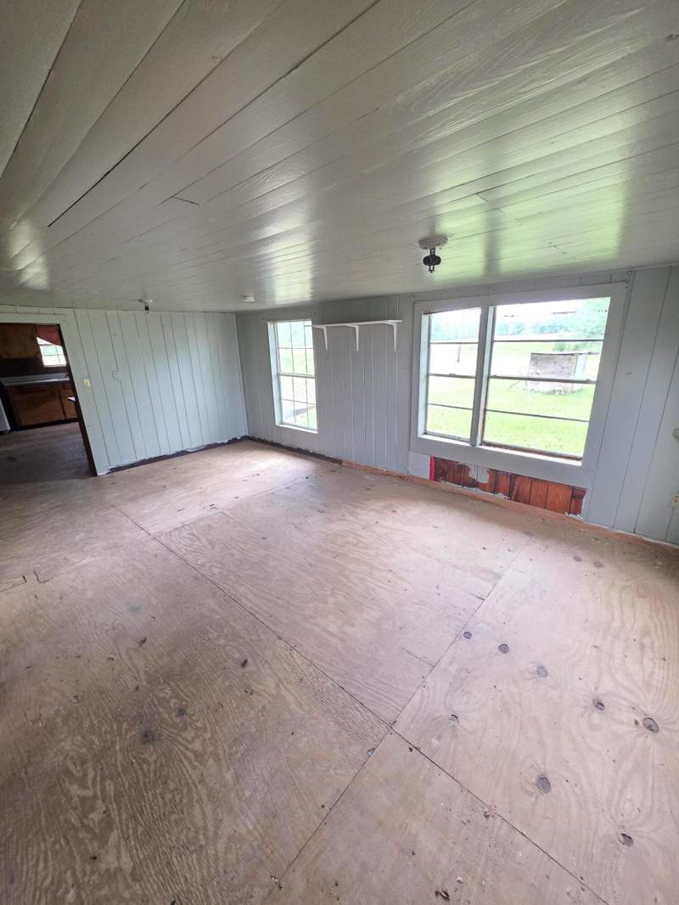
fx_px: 340
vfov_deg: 106.2
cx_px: 340
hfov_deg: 89.9
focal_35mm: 13
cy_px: 452
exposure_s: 1/120
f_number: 1.9
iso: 320
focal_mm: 2.2
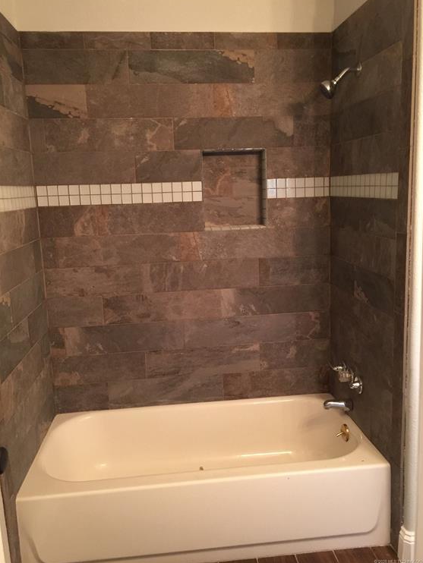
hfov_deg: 46.8
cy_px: 273
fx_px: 489
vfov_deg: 59.9
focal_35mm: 30
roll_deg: +1.0
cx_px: 217
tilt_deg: -9.8
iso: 100
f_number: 2.2
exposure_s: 1/8
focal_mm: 4.15
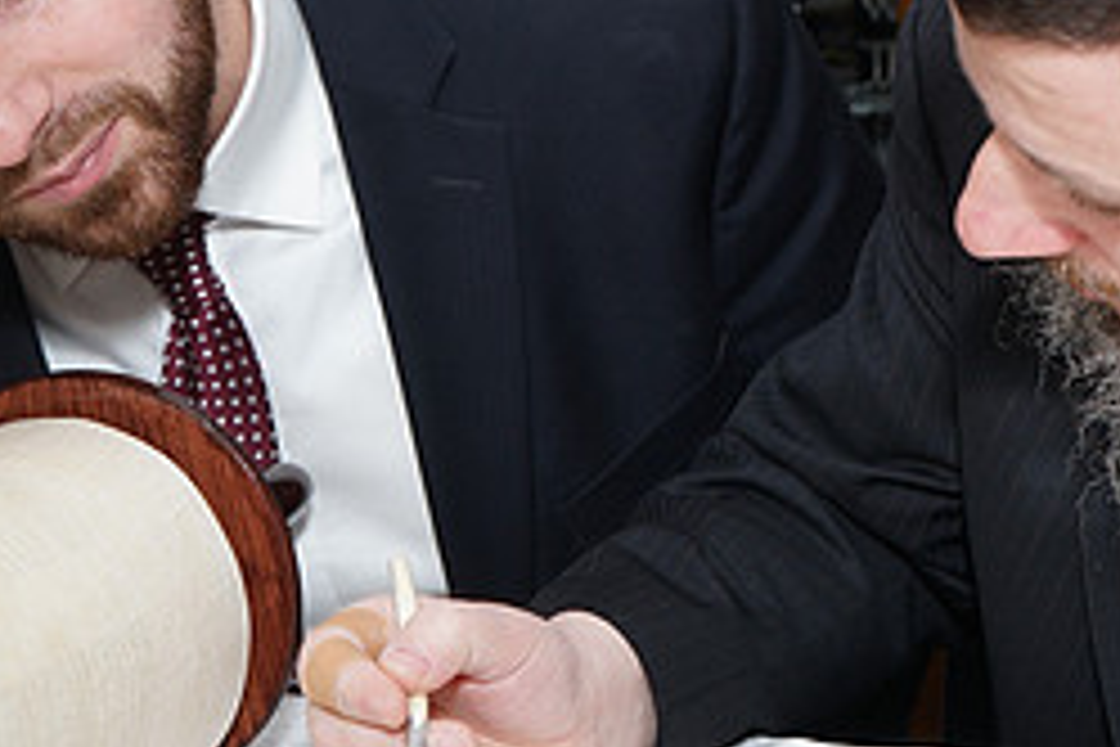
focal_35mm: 91
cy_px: 182
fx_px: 2831
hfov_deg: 22.1
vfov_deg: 15.0
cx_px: 900
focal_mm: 39
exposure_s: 1/80
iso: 320
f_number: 5.6
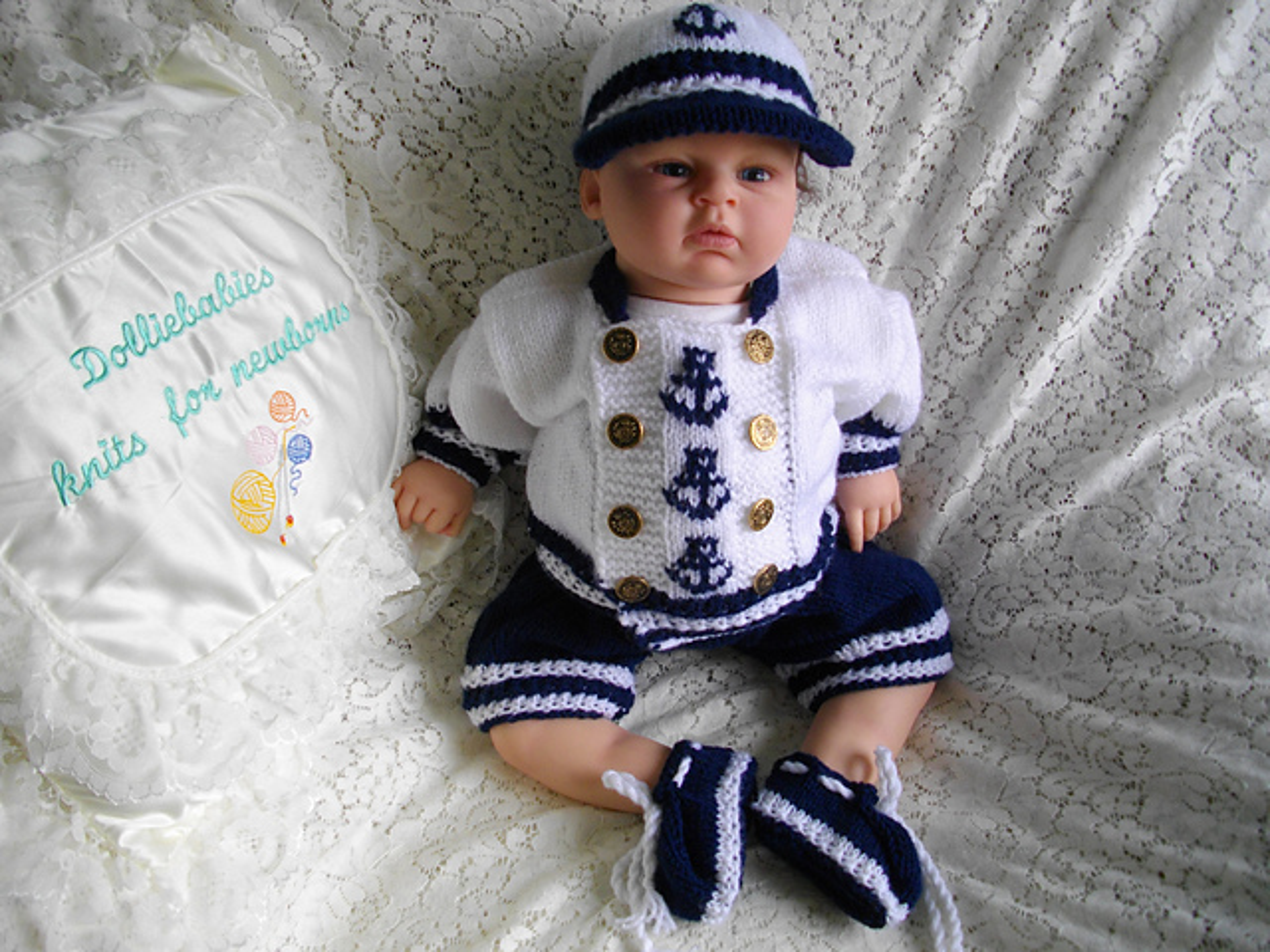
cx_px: 635
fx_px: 1174
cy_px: 476
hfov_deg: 56.8
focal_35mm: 32
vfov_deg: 44.2
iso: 131
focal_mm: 5.7
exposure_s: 1/125
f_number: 2.9
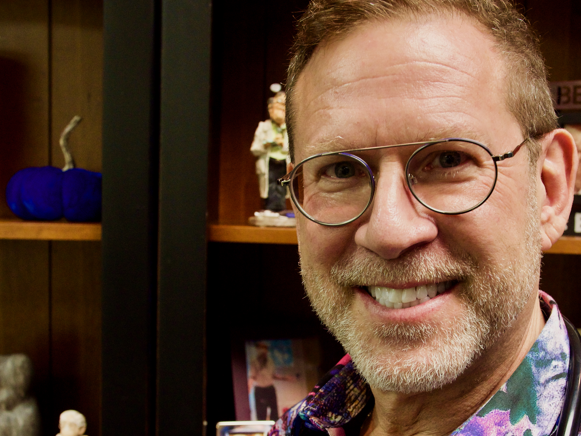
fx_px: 940
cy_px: 295
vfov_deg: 25.9
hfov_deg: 34.0
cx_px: 397
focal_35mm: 56
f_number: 4
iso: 640
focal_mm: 16
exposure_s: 1/60
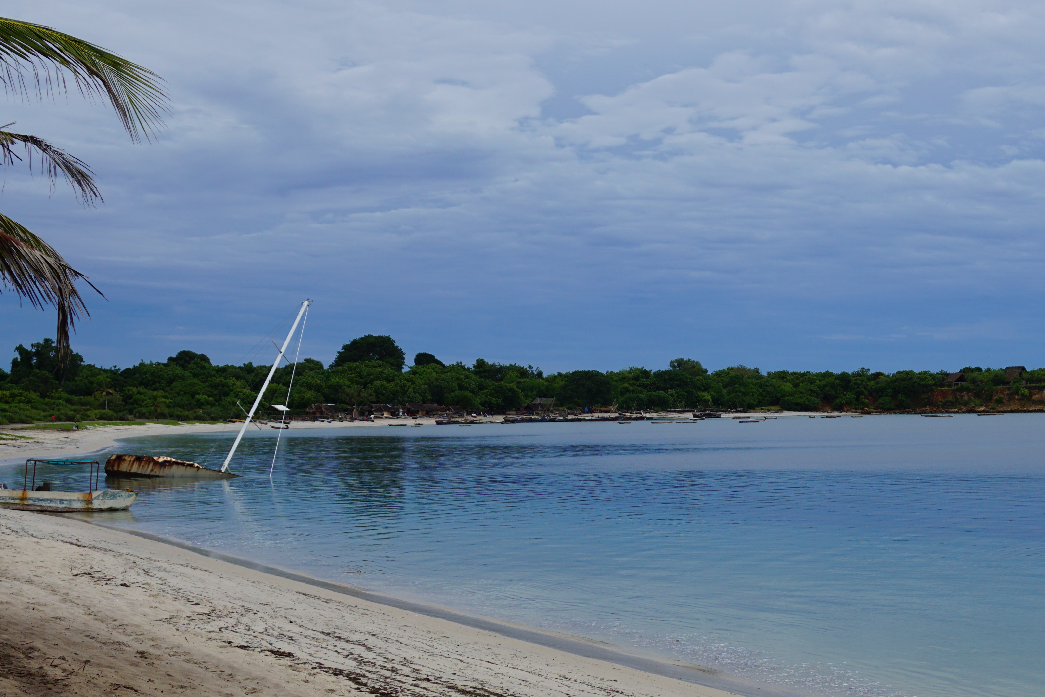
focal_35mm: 70
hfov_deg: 28.8
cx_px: 660
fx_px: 2023
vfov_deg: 19.5
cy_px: 379
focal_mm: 33
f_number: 6.3
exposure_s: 1/60
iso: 100
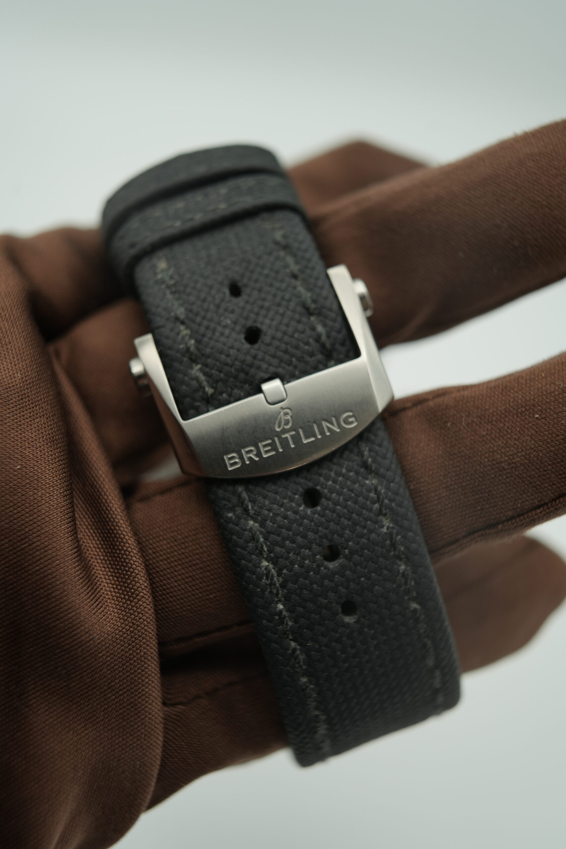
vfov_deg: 54.4
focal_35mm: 35
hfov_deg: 37.9
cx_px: 283
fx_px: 825
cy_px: 424
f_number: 5
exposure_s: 1/250
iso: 400
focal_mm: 35
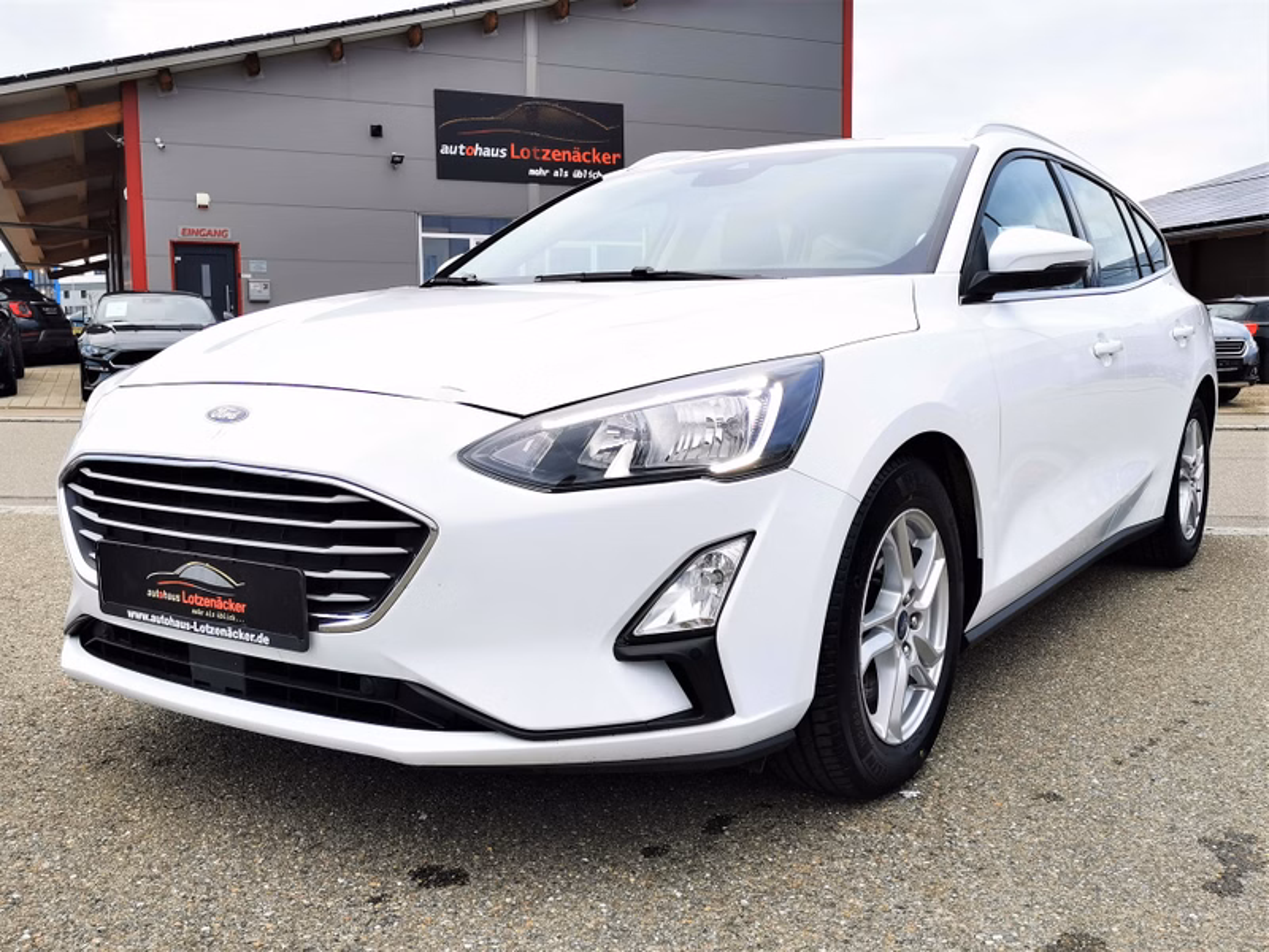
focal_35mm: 33
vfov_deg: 42.9
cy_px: 476
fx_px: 1210
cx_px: 634
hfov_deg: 55.4
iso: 50
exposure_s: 1/266
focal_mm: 5.58
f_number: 1.8
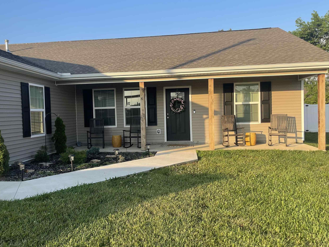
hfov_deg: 56.7
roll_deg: +0.9
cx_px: 148
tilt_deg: -3.2
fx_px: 304
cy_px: 127
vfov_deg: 44.1
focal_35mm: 32
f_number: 1.6
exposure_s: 1/1119
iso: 32
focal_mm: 5.1
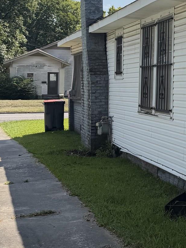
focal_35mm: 68
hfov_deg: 19.4
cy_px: 66
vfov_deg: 28.2
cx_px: 262
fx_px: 487
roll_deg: -0.4
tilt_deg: +1.7
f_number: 1.78
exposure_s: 1/5714
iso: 80
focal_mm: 6.76
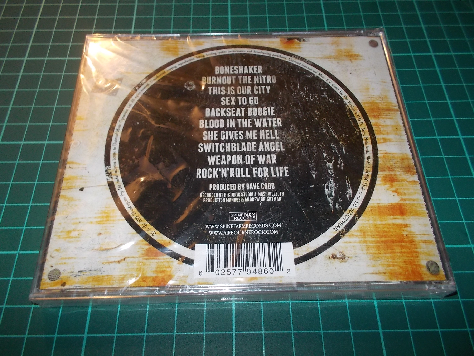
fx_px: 397
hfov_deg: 61.7
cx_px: 237
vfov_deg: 48.2
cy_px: 178
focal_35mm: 29
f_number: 3.3
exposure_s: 1/30
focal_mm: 4.1
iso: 200
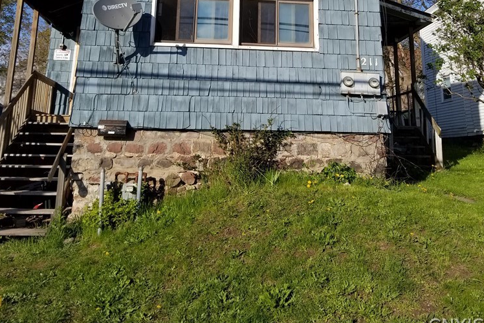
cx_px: 240
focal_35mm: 37
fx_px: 498
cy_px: 9
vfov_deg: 33.3
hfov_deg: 51.9
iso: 50
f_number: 1.7
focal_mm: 4.25
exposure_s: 1/2824
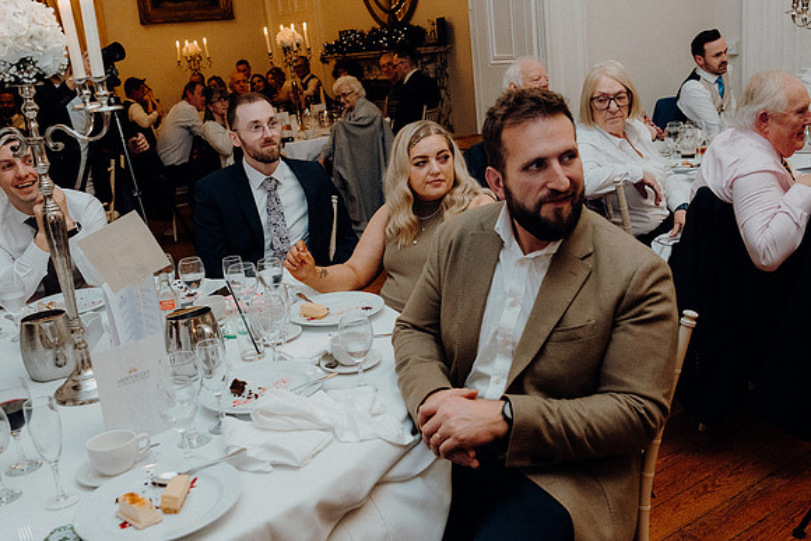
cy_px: 270
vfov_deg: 36.9
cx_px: 406
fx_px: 811
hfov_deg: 53.1
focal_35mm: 36
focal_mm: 24
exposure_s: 1/160
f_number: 3.5
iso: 2500
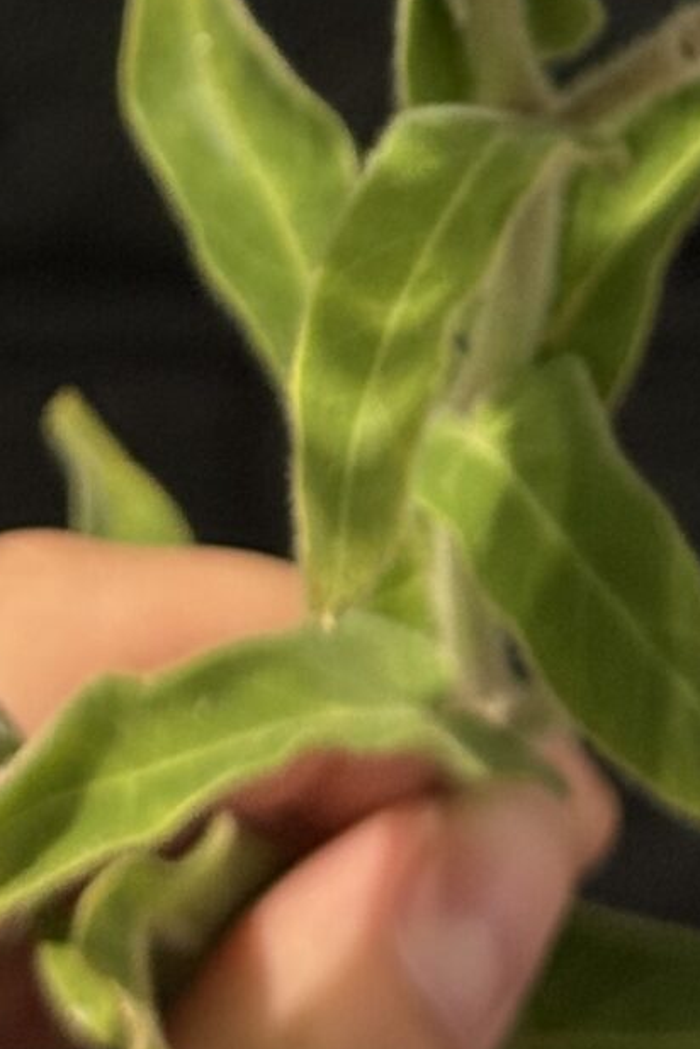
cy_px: -949
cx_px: 598
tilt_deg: -3.4
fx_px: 6030
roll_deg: +0.8
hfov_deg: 6.6
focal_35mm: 207
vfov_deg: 9.4
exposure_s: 1/100
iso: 64
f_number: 1.78
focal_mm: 6.76
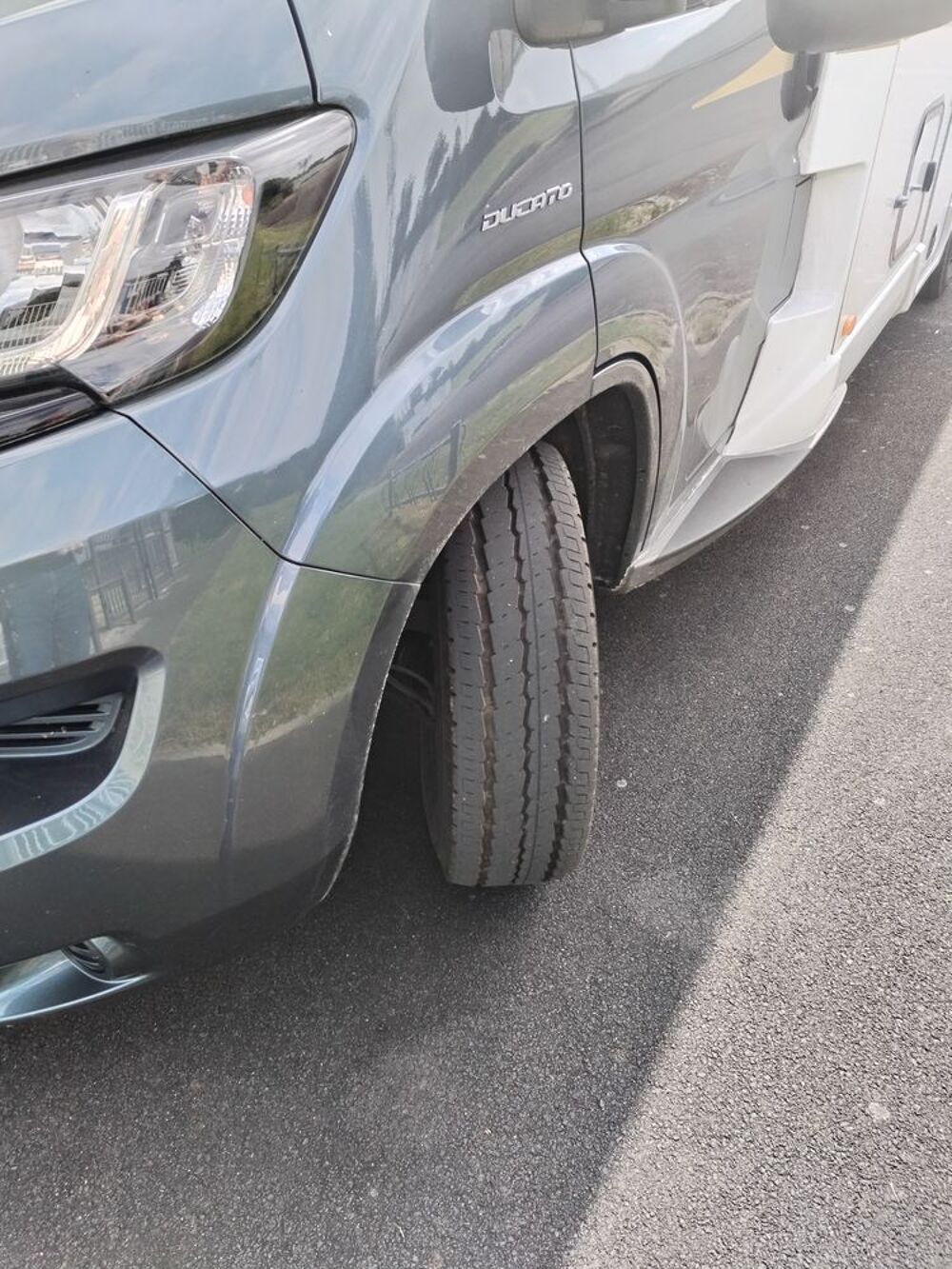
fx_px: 953
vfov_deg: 67.3
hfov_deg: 53.1
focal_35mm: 26
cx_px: 476
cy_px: 634
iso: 100
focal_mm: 4.75
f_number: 1.8
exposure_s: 1/271
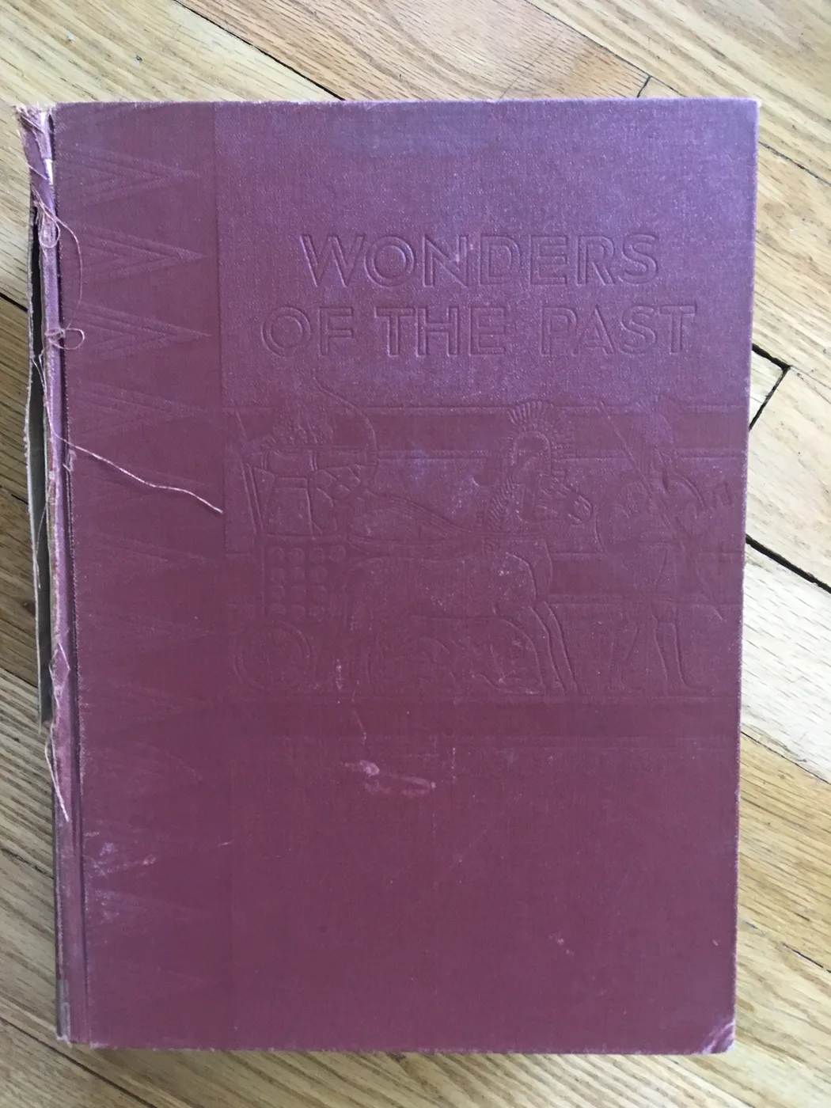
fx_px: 928
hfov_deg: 48.2
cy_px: 554
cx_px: 416
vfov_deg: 61.7
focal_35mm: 29
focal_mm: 4.15
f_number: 2.2
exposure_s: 1/30
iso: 160
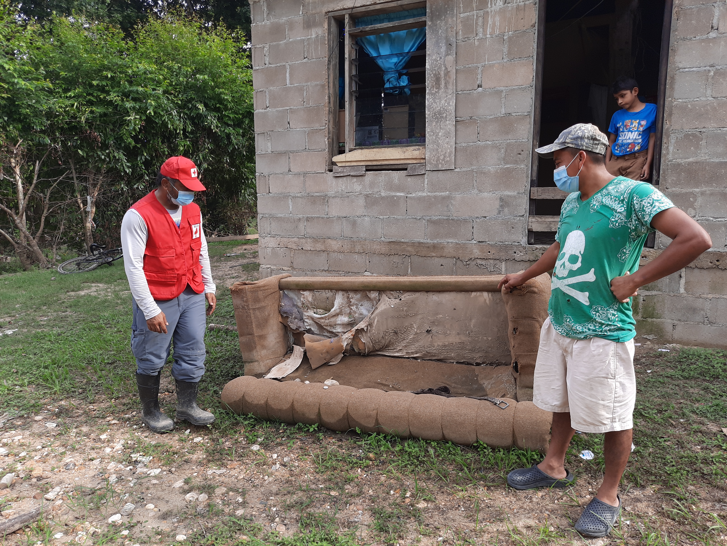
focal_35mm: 25
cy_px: 273
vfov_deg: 54.9
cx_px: 364
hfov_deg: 69.4
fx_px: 525
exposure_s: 1/214
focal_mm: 4.6
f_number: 2
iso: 32
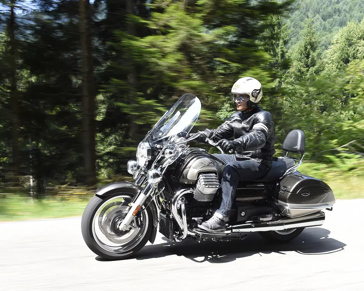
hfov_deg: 46.7
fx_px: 420
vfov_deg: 38.2
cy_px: 145
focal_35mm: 39
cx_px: 160
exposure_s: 1/60
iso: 79
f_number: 5.6
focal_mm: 34
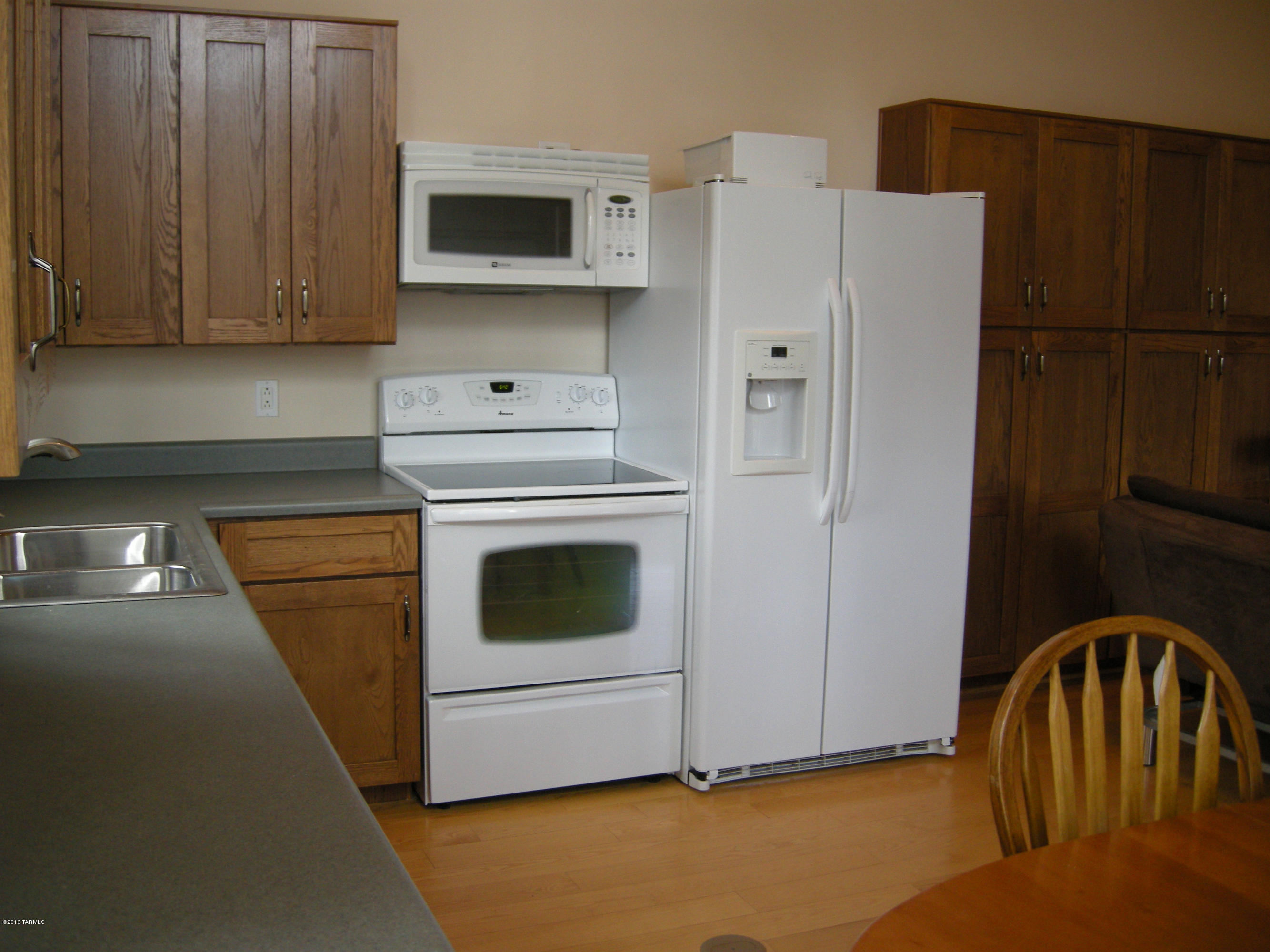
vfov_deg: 40.7
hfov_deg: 52.6
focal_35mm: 35
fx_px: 1284
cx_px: 635
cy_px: 476
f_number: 2.7
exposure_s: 1/54.7
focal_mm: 7.5
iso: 149
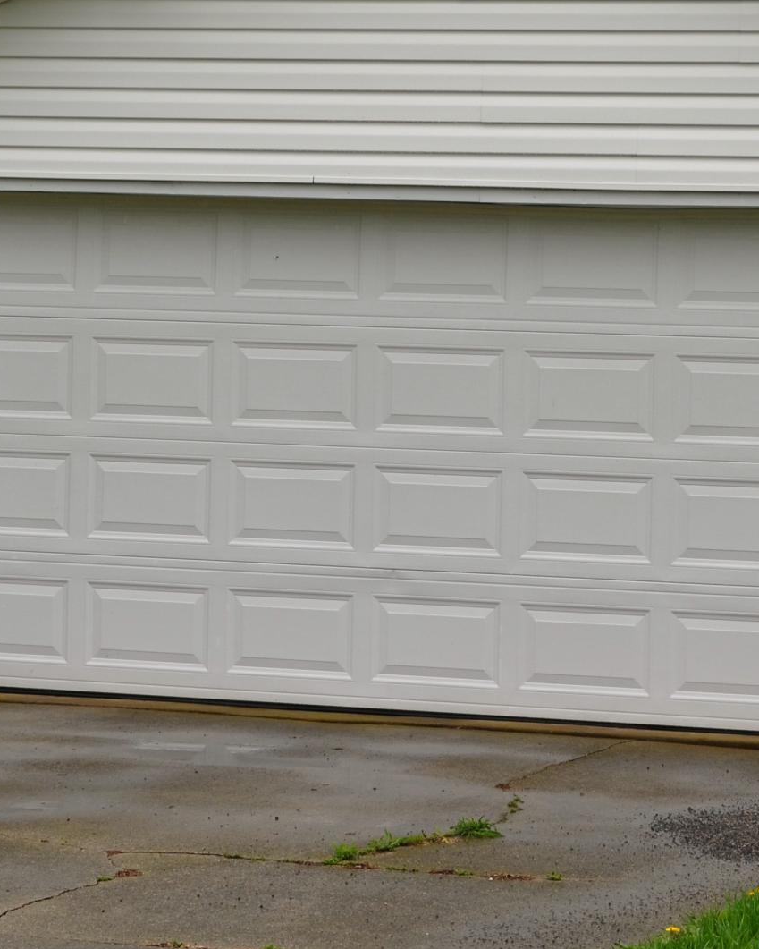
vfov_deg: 14.2
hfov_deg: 11.4
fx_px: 3790
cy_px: 224
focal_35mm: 135
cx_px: 605
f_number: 9
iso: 100
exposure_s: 1/320
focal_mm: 34
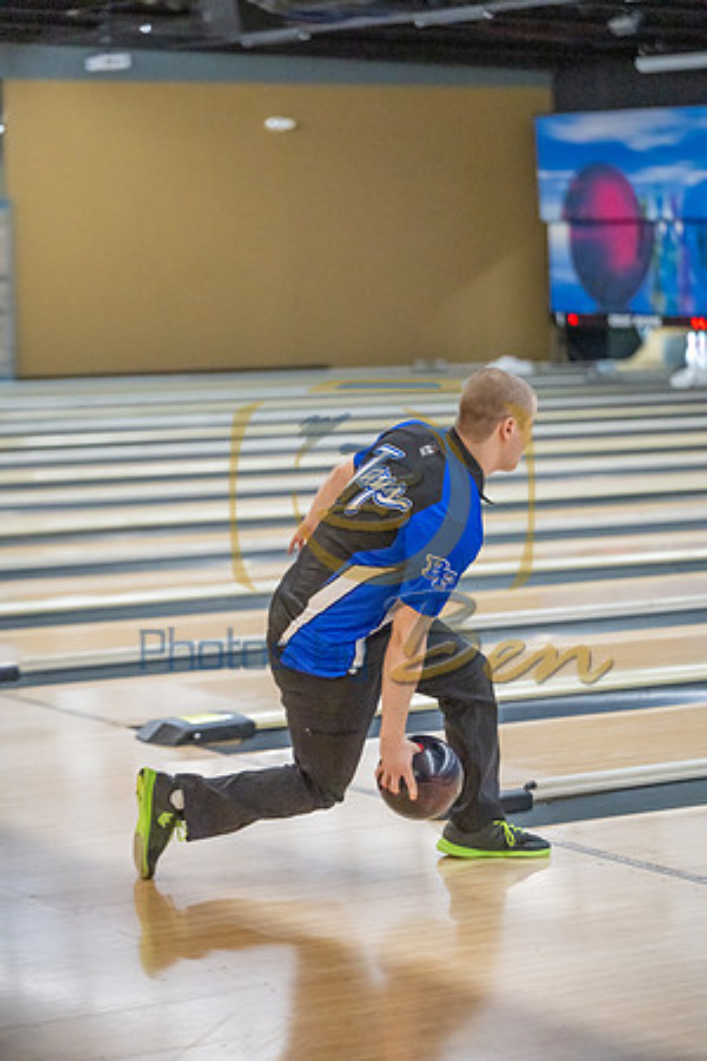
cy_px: 530
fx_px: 3240
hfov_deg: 12.5
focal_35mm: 110
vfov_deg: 18.6
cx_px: 354
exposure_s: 1/800
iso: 4000
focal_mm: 110
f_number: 2.8
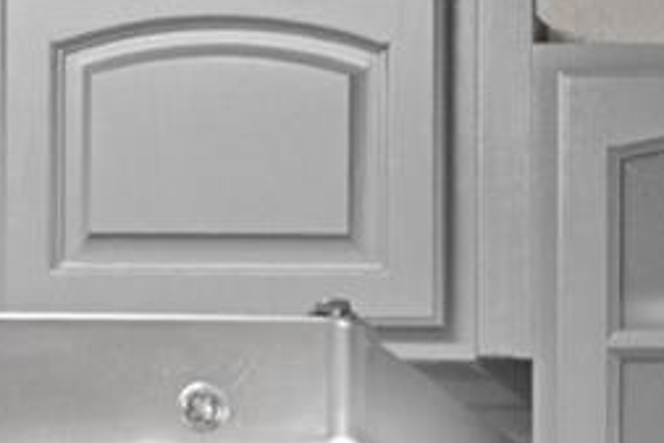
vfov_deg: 5.8
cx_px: 1415
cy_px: 1012
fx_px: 4208
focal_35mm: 228
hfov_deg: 8.5
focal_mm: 24
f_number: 4.5
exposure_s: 1/5
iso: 200
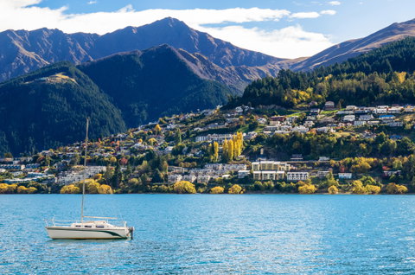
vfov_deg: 18.1
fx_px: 863
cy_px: 138
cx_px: 208
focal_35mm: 75
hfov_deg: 27.0
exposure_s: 1/80
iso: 100
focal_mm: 50
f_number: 9
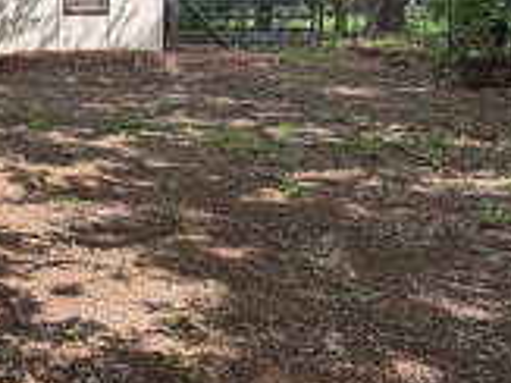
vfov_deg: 31.9
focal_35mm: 44
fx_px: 649
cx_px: -22
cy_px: 72
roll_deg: -0.9
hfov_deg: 37.5
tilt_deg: -6.5
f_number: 2.2
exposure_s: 1/381
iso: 50
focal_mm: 2.22
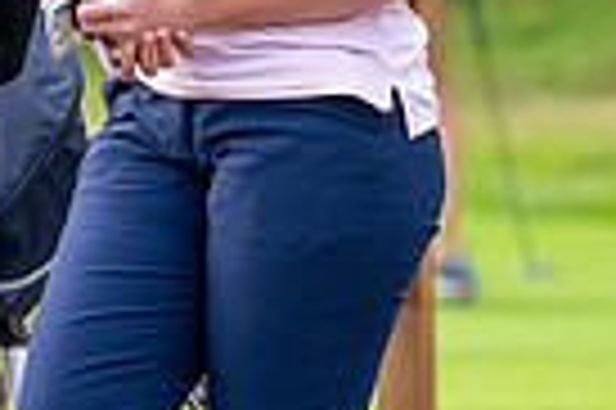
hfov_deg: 1.6
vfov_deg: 1.1
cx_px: -589
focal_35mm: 1274
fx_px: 21773
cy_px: 160
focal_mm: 300
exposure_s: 1/320
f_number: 6.3
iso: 400
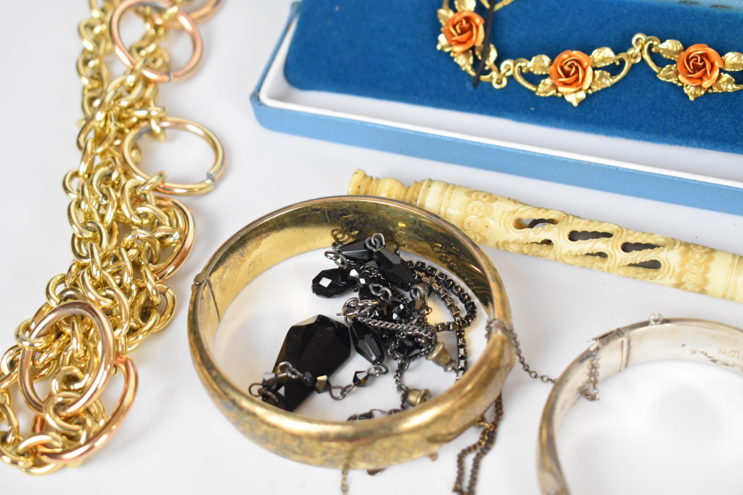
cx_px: 372
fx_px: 1393
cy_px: 248
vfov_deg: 20.2
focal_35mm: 68
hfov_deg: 29.9
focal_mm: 45
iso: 2800
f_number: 5
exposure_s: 1/125
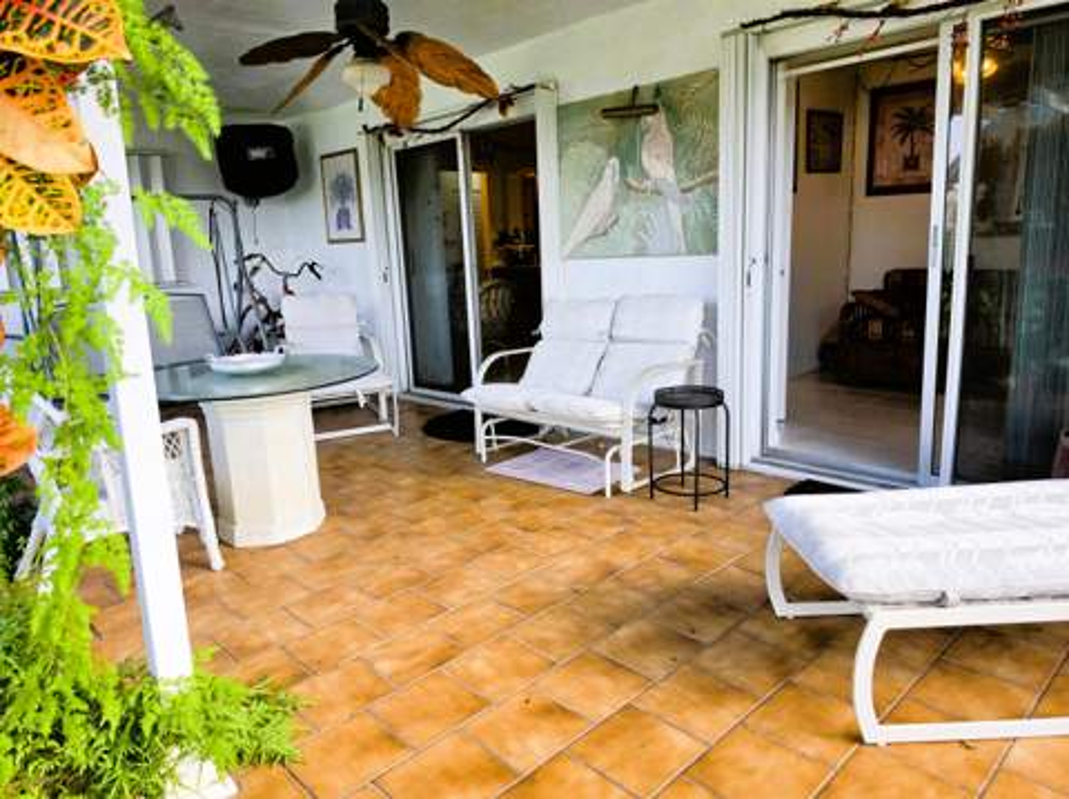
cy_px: 400
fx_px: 710
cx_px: 534
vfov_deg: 58.8
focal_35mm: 23
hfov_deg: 74.0
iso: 25
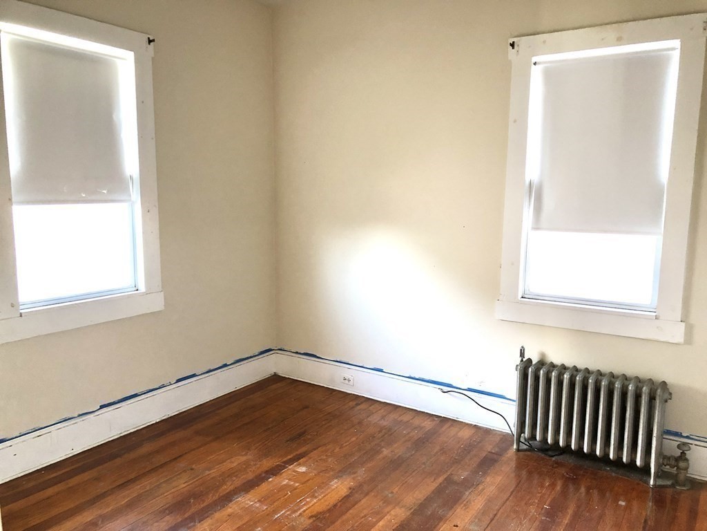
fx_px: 572
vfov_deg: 49.7
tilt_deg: -8.9
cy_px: 266
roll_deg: -0.9
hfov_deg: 63.4
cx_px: 354
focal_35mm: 28
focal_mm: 4
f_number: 1.8
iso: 64
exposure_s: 1/15
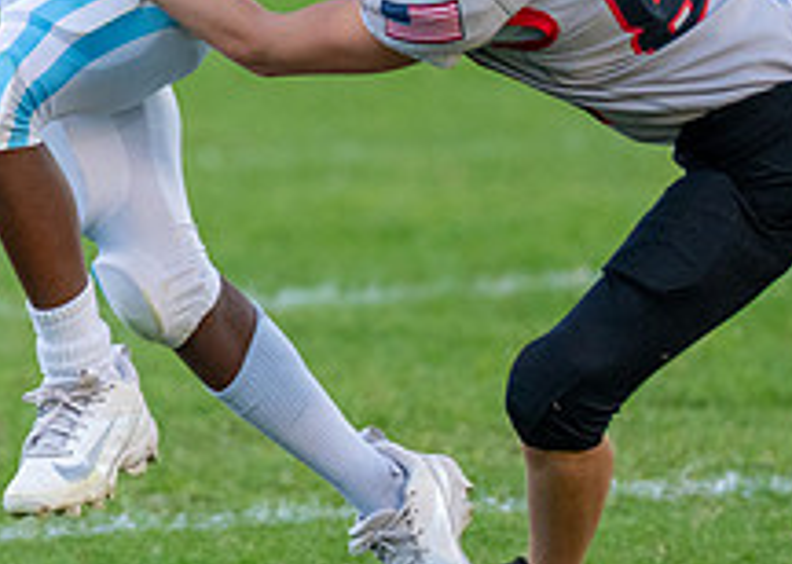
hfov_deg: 2.3
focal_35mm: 866
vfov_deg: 1.7
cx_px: 20
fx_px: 19467
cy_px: 48
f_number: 2.8
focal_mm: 200
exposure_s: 1/1250
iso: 1000
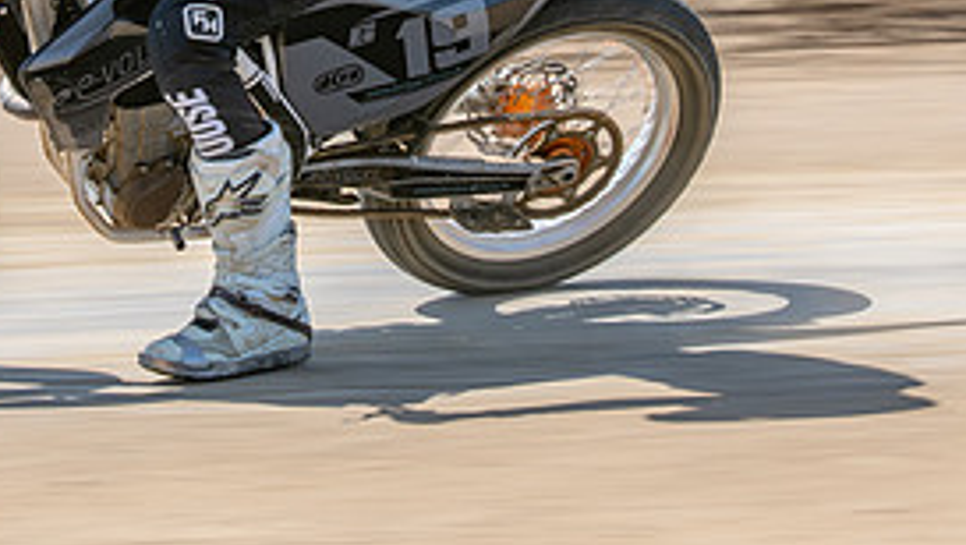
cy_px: -102
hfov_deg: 7.9
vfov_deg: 4.4
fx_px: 6998
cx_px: 325
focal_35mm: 273
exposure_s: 1/160
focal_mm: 70
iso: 200
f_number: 8
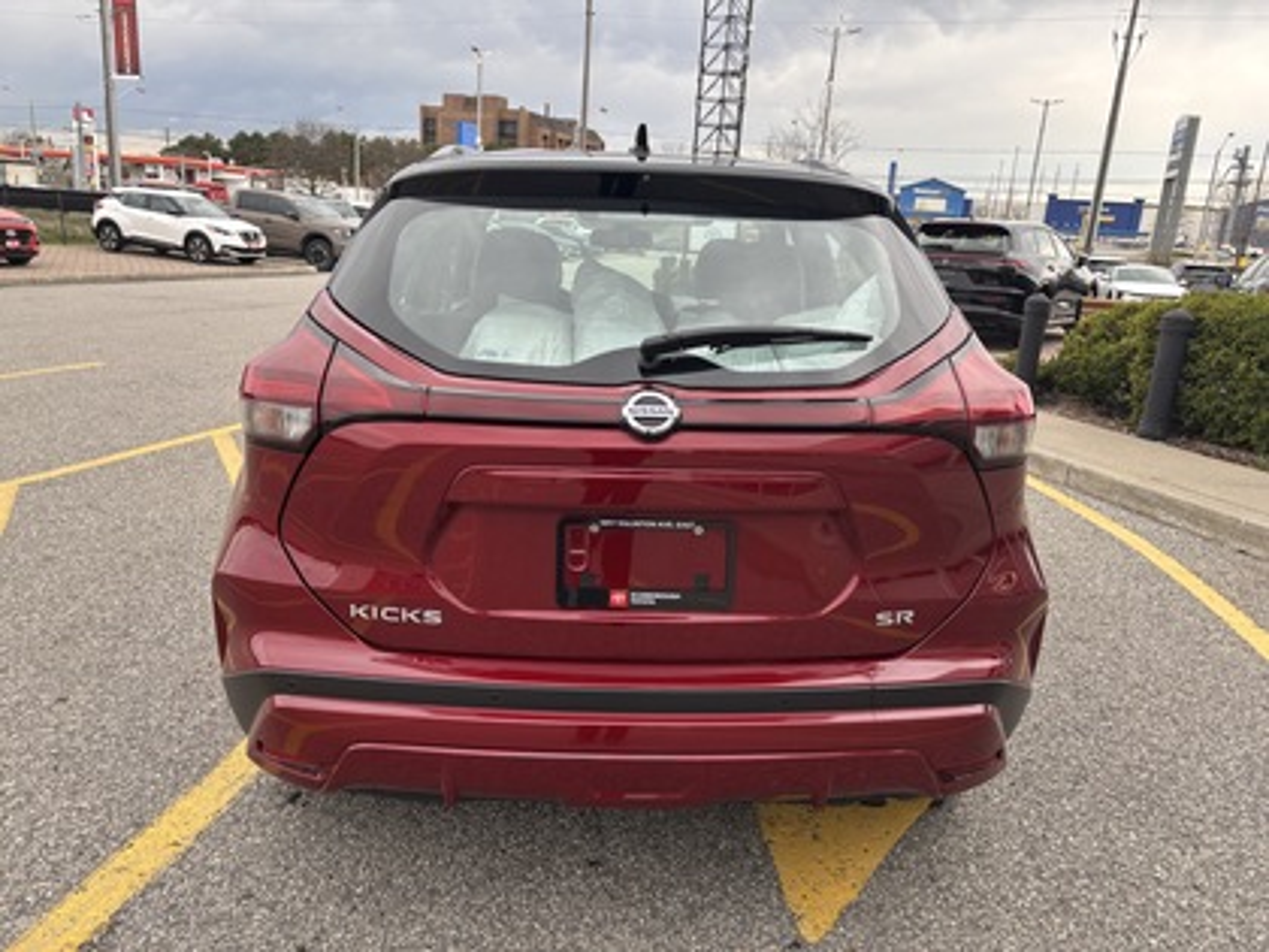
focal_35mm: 26
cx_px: 634
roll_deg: -3.2
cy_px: 476
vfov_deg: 53.1
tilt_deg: -15.3
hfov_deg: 67.3
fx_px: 953
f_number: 1.6
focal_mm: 5.96
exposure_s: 1/299
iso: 50
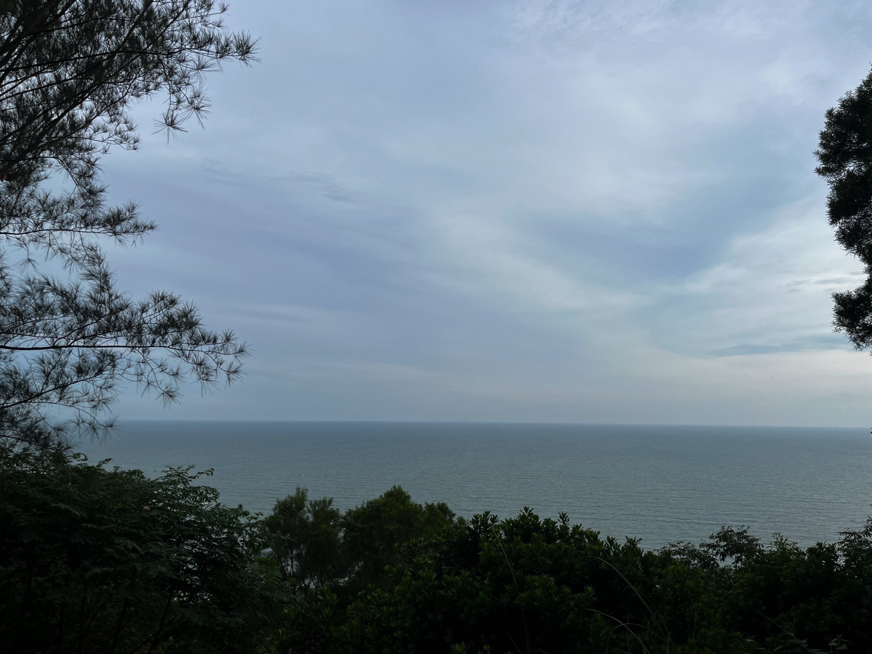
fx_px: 655
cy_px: 327
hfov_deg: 67.3
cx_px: 436
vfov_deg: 53.1
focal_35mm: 26
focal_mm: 5.1
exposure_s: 1/2222
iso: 50
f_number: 1.6
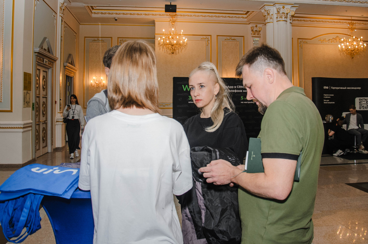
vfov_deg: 36.5
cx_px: 207
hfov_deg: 53.0
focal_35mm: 36
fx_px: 368
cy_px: 91
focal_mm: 18
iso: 320
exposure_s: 1/125
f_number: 3.5
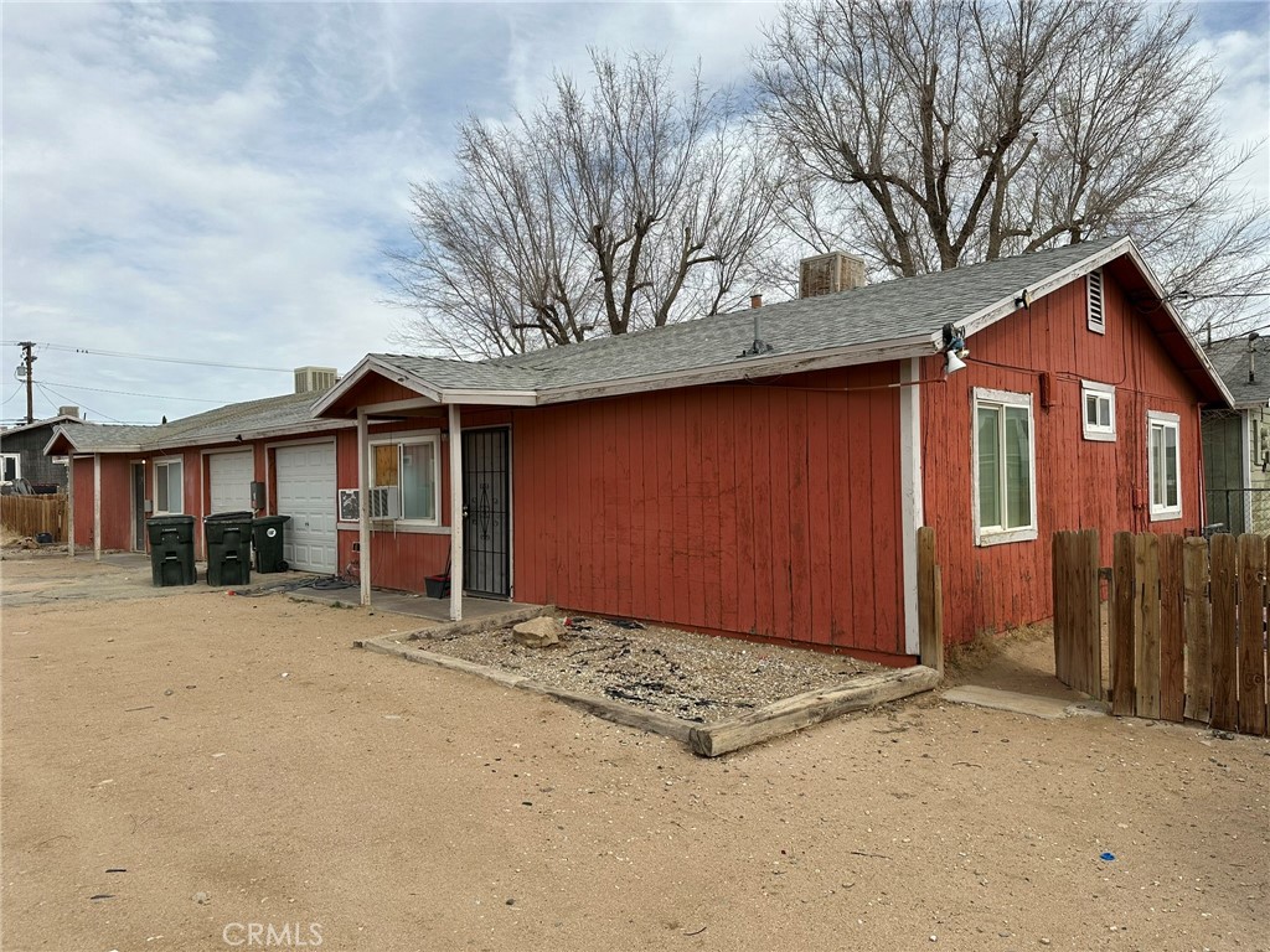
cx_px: 635
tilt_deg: +0.8
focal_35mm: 24
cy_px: 476
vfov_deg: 56.8
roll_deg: +0.1
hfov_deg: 71.6
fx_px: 881
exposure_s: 1/5263
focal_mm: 6.86
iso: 80
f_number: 1.78
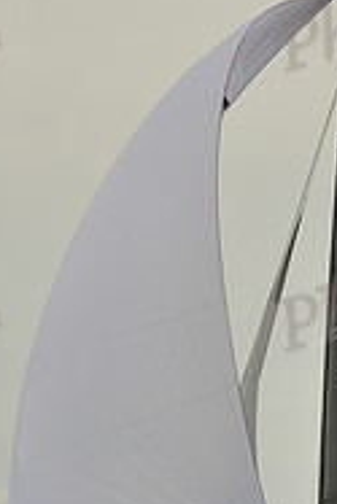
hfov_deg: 6.3
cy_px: 181
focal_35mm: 217
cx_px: 142
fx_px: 3041
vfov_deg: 9.5
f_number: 10
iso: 400
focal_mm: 70
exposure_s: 1/1250
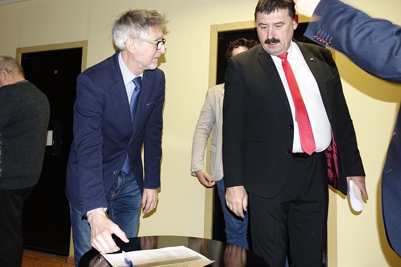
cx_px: 180
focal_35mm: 28
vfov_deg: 46.3
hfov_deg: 65.3
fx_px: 312
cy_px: 123
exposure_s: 1/30
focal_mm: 8.8
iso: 200
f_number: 2.8
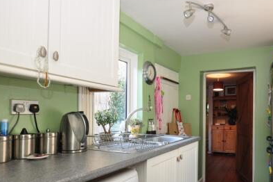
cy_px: 108
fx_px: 189
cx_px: 175
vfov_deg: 50.9
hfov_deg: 70.1
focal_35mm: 25
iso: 200
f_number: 7.1
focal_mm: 10
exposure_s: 1/5
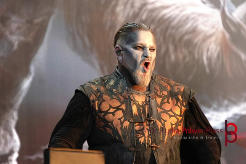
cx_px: 123
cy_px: 82
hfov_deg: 8.0
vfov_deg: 5.4
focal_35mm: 256
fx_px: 1753
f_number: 6.3
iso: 640
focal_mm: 171
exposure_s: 1/320
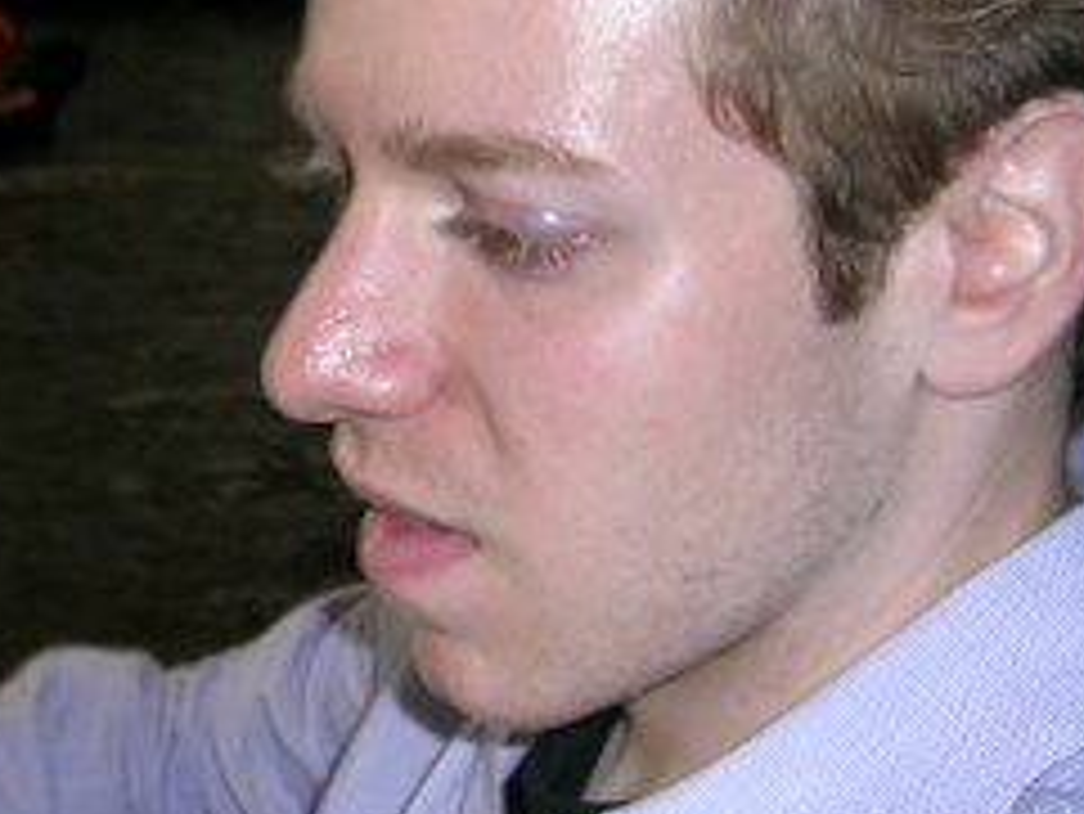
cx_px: 288
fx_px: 2914
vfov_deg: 15.9
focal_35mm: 93
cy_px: 414
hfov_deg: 20.9
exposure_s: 1/60.1
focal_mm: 5.4
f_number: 2.8
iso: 50
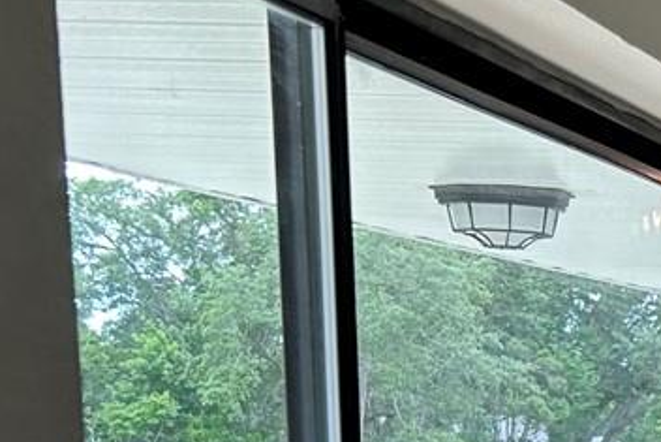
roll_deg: -0.5
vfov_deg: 10.7
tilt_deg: -6.2
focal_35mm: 123
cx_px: 1348
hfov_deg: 13.9
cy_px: 688
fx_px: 2259
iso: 40
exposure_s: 1/130
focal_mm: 5.7
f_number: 1.5
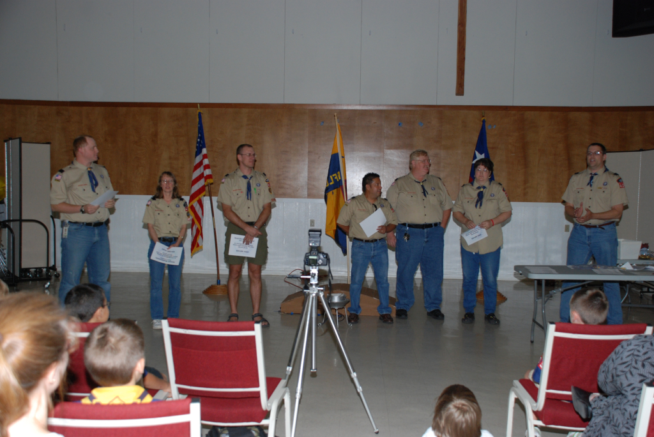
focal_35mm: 39
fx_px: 709
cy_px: 218
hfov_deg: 49.5
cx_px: 327
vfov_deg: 34.3
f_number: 4
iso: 400
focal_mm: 26
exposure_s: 1/125
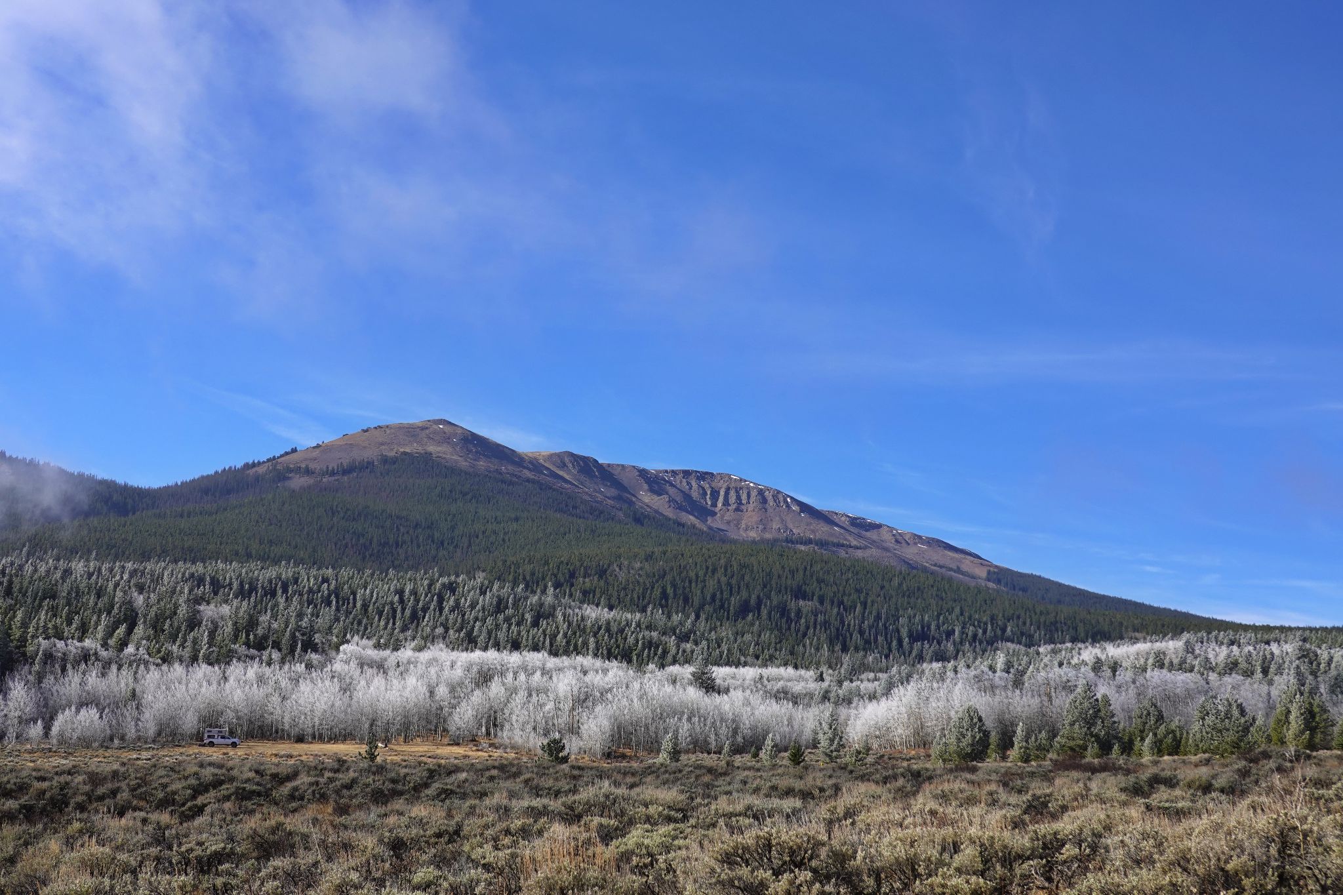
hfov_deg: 47.4
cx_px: 672
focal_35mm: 41
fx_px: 1529
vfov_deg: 32.6
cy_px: 448
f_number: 5.6
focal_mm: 15.28
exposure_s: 1/400
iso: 100
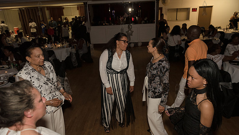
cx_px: 122
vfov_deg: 44.4
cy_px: 70
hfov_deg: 71.9
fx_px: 165
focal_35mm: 26
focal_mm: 24
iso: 2000
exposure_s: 1/400
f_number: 3.5
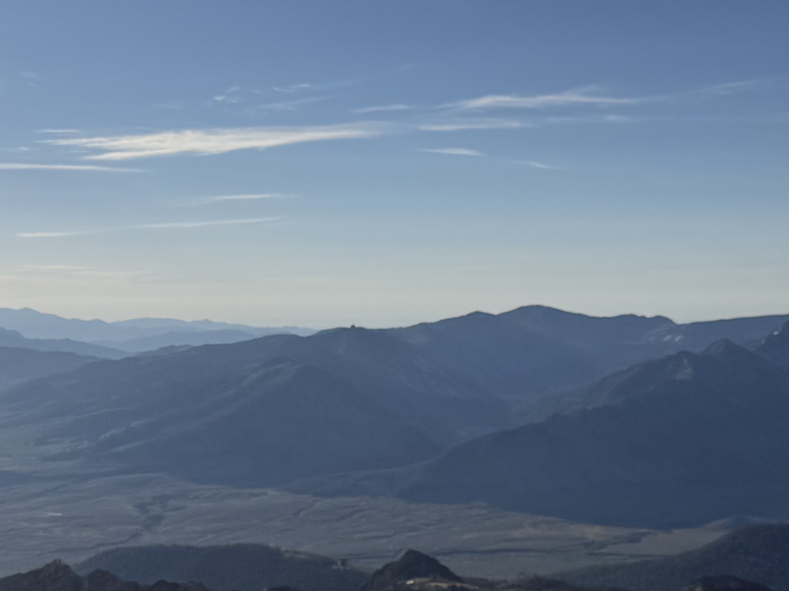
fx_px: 1664
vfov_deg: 20.2
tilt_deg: +1.8
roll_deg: -0.2
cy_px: 294
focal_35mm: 73
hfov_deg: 26.0
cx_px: 108
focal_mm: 6.76
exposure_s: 1/14286
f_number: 1.78
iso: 64
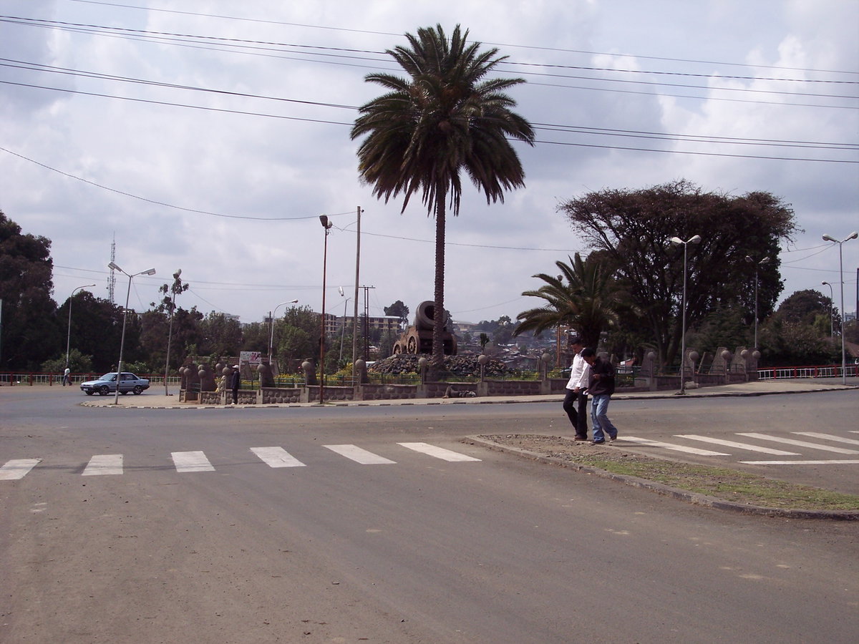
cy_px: 322
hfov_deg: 36.8
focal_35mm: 52
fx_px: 1290
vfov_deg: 28.0
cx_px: 430
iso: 100
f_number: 6.7
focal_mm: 10.7
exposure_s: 1/500
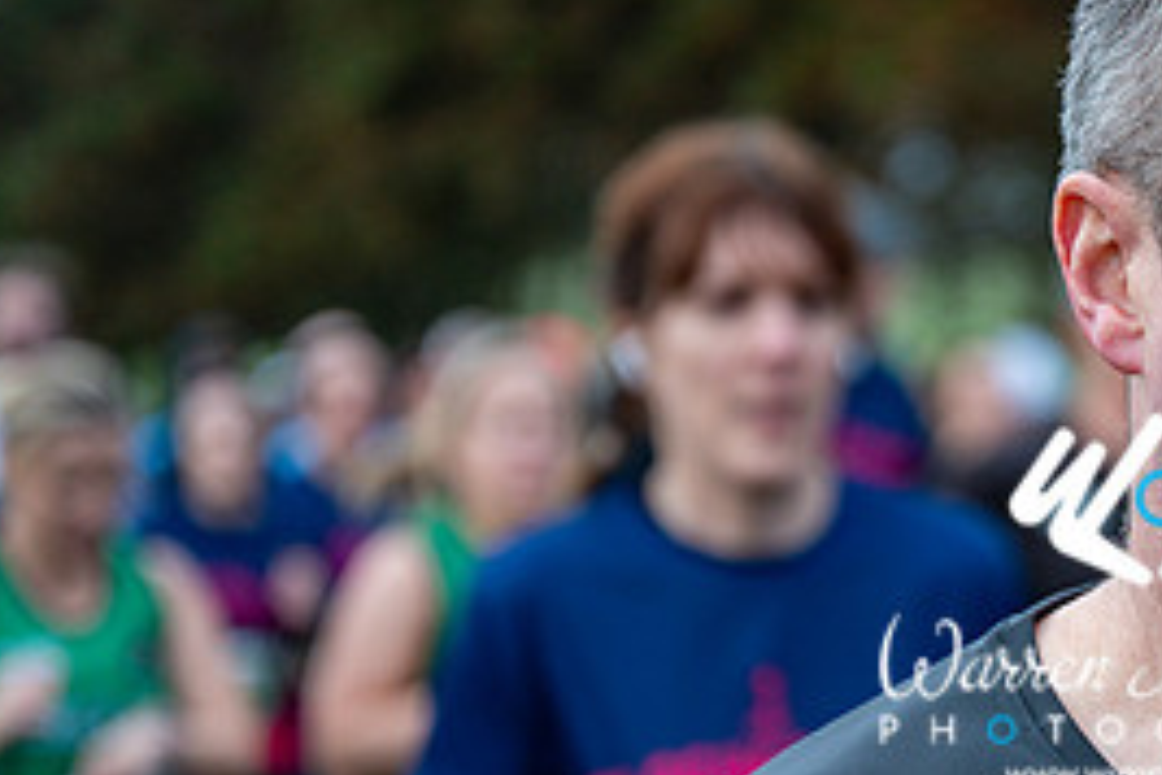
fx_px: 4906
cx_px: 1162
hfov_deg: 13.3
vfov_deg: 9.0
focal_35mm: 152
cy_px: 594
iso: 500
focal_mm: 70
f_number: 2.8
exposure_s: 1/1250
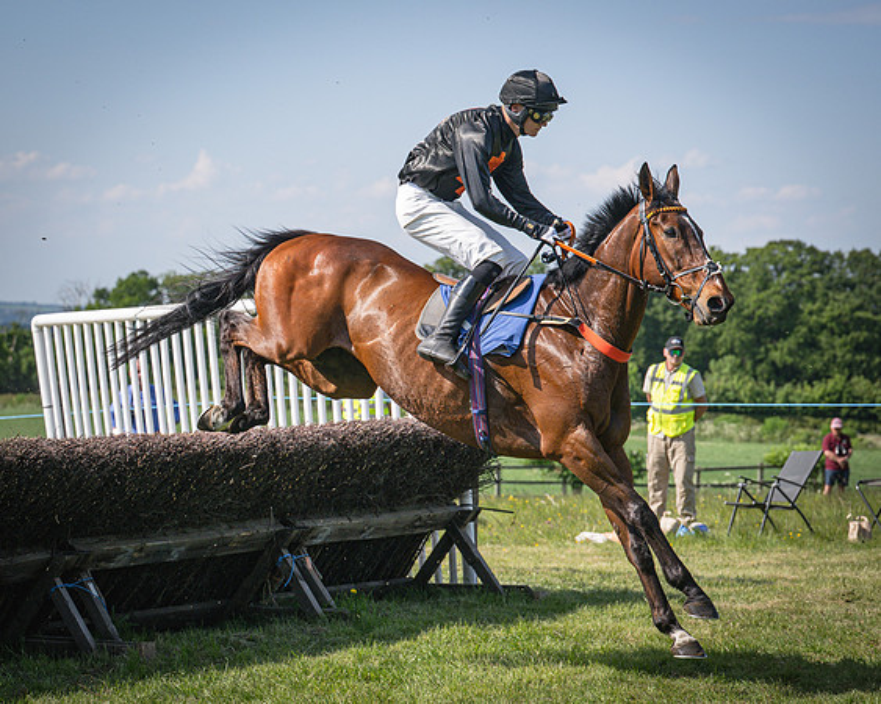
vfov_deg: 13.6
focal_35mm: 113
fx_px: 2953
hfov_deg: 17.0
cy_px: 349
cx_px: 412
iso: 400
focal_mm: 70
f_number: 4
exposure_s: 1/3200
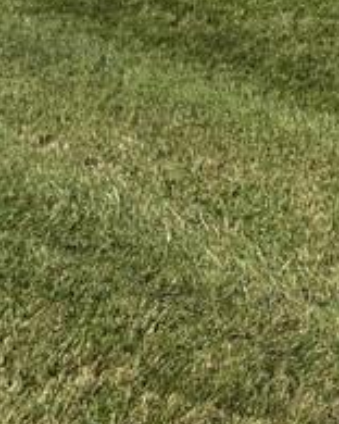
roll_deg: -0.1
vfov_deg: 13.0
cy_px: -361
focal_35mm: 133
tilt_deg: -2.3
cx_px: 587
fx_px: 1668
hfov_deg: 10.9
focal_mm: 5.96
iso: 50
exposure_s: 1/10989
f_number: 1.6
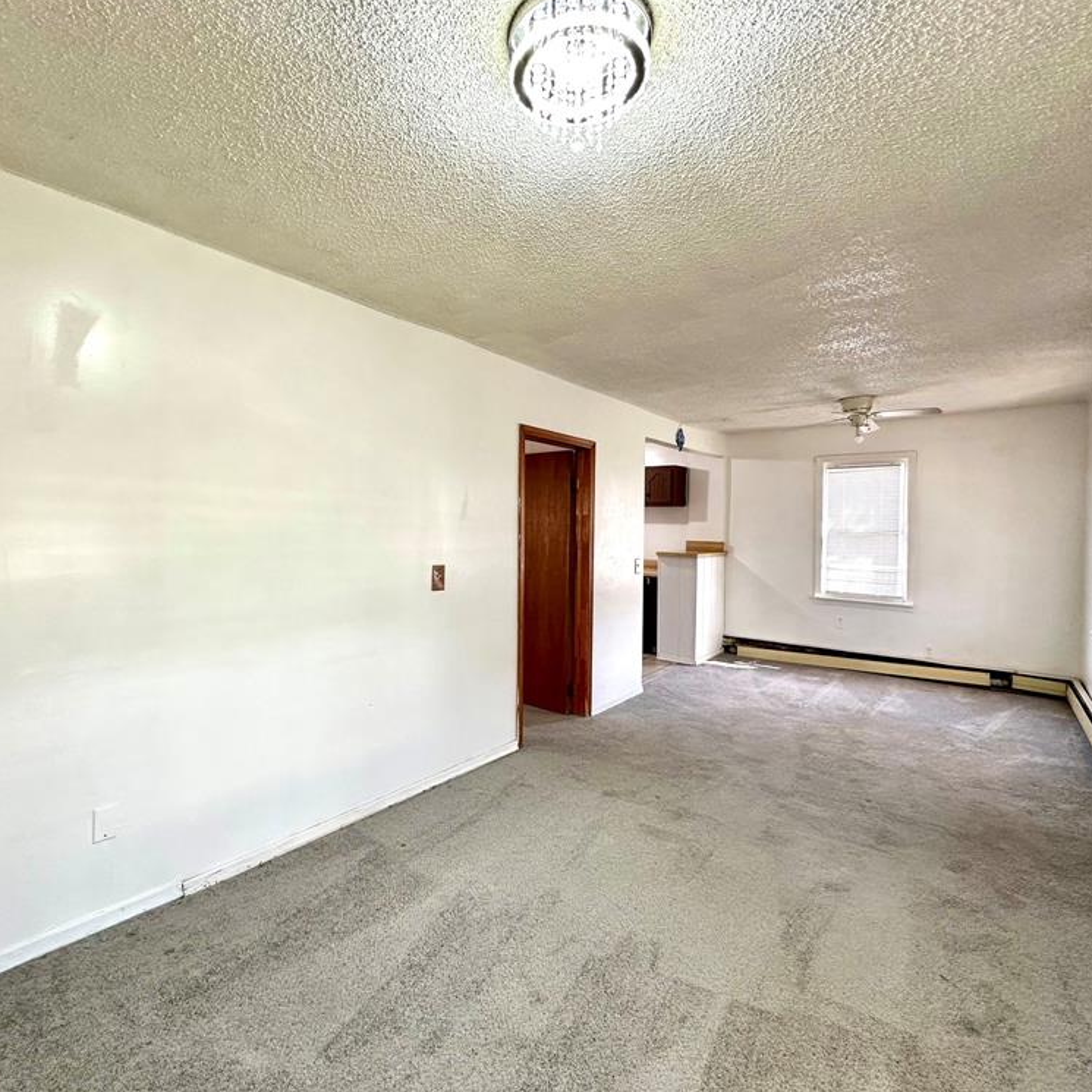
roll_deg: -1.3
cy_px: 532
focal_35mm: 17
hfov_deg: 83.7
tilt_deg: -0.6
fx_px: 607
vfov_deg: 84.0
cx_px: 491
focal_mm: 2.22
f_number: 2.2
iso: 250
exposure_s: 1/99
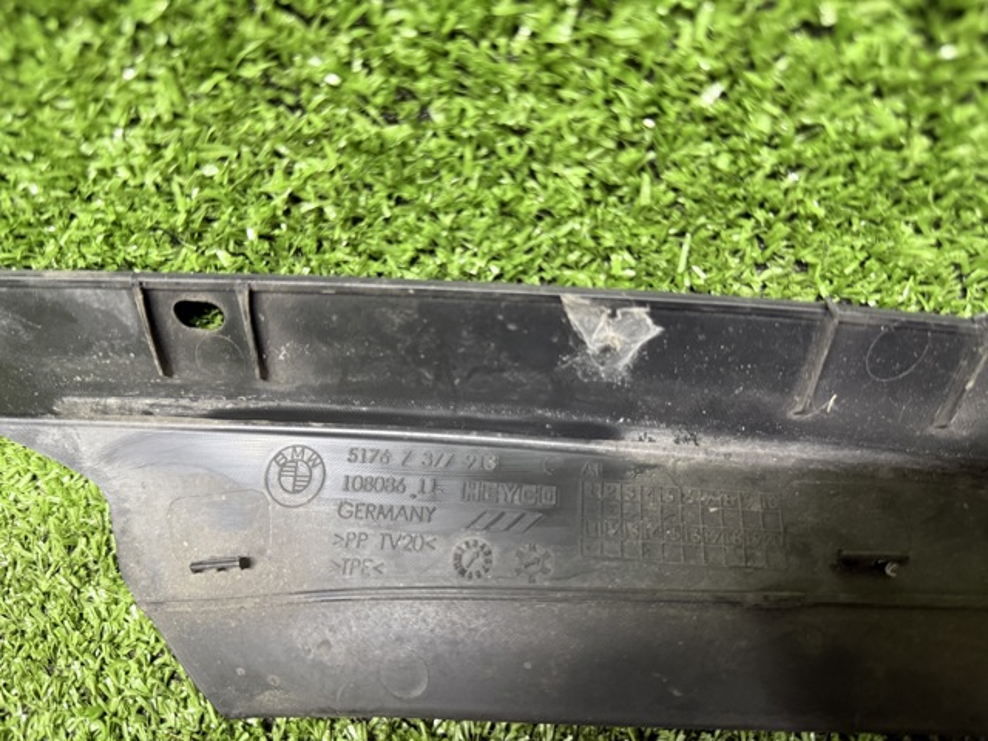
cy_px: 370
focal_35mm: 24
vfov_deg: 56.8
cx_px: 494
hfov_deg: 71.6
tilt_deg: -51.2
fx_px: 685
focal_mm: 6.76
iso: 400
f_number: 1.78
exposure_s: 1/47
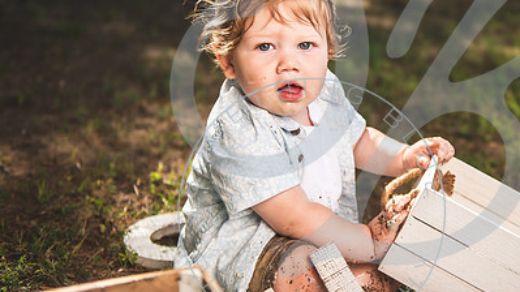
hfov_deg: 32.4
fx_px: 882
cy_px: 102
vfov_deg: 18.7
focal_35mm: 64
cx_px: 377
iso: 100
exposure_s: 1/800
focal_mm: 42
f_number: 2.8
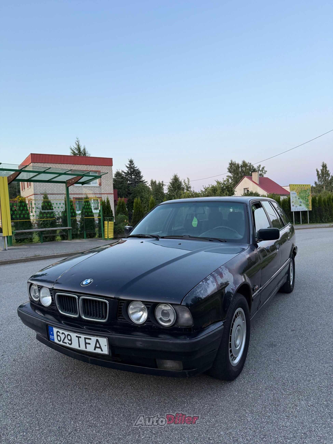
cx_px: 166
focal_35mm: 24
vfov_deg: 71.6
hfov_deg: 56.8
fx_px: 308
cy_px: 222
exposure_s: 1/121
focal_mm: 6.76
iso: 160
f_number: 1.78
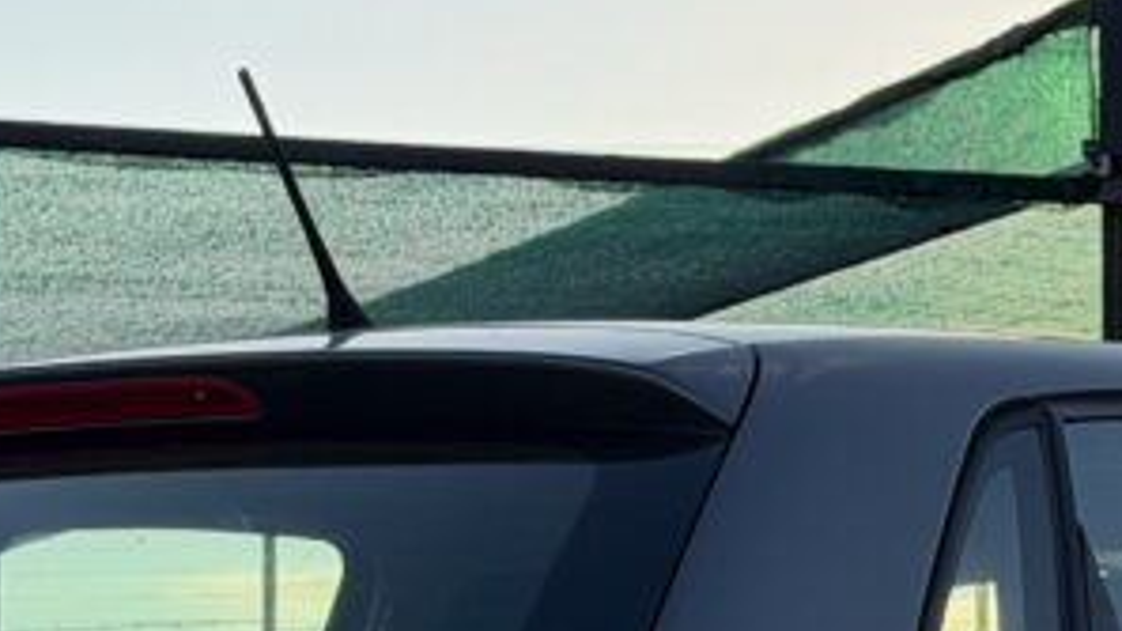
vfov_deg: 6.6
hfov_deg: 11.9
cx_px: 786
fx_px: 5355
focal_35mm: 180
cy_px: 1039
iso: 100
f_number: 1.78
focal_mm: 6.76
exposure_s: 1/2494
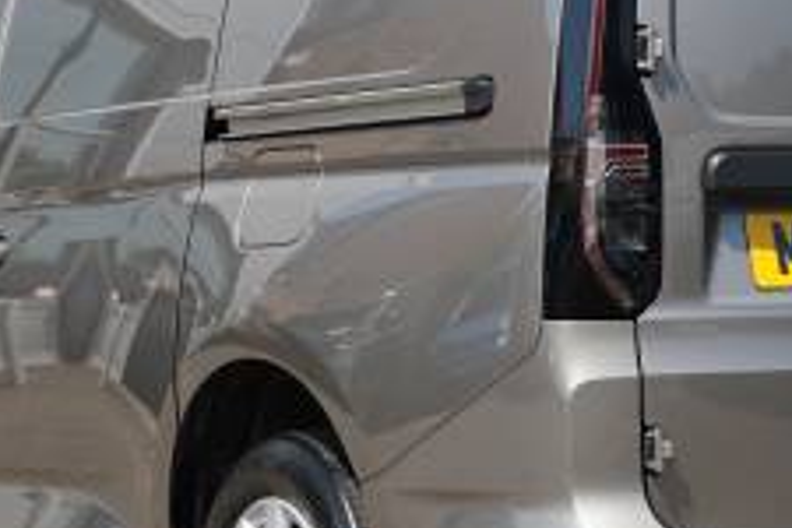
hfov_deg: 13.3
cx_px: 605
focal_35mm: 154
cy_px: 204
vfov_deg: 8.9
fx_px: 3378
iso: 100
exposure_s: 1/250
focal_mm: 53.9
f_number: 4.5
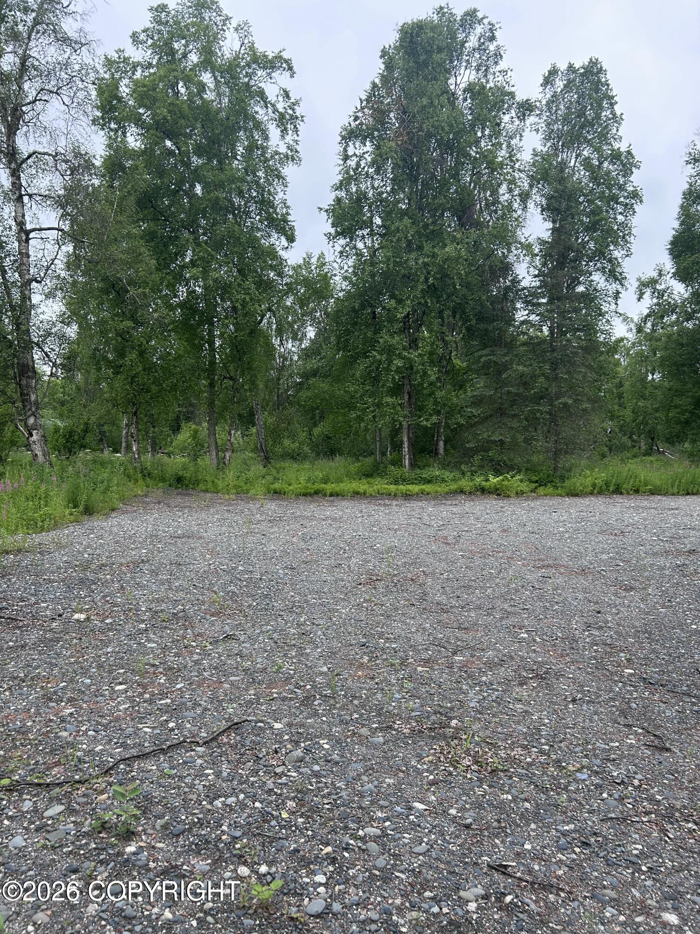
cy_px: 467
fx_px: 701
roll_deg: -1.8
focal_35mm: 26
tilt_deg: -0.9
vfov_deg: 67.3
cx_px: 350
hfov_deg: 53.1
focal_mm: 5.7
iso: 50
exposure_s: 1/932
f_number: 1.5
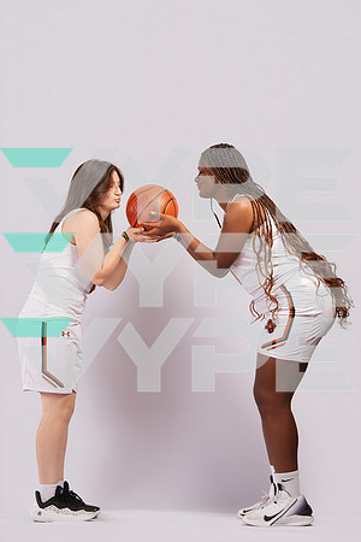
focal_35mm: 89
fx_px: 1339
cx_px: 180
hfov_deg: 15.4
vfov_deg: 22.9
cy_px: 271
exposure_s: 1/200
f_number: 9
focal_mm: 89
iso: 200
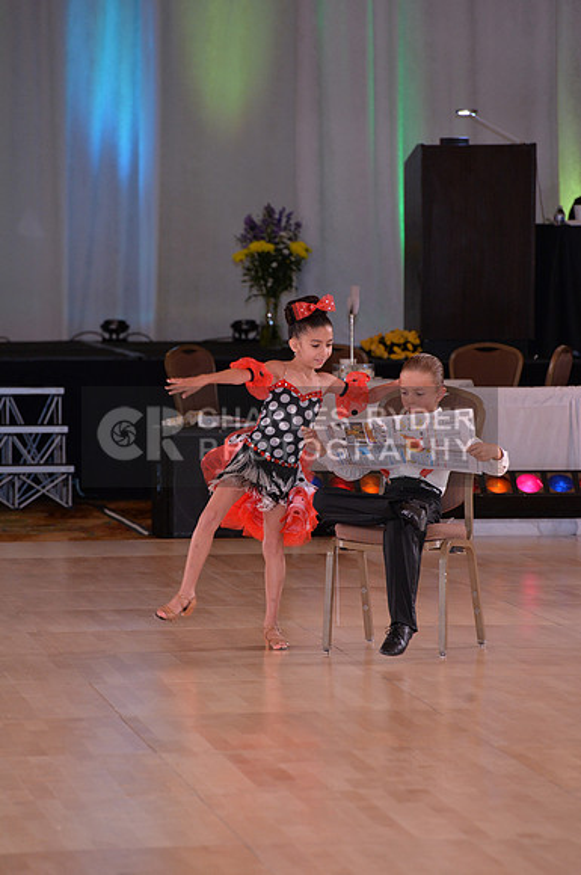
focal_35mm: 200
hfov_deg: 6.8
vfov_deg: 10.3
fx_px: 4856
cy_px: 438
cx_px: 290
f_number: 5.6
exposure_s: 1/250
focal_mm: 200
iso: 2000
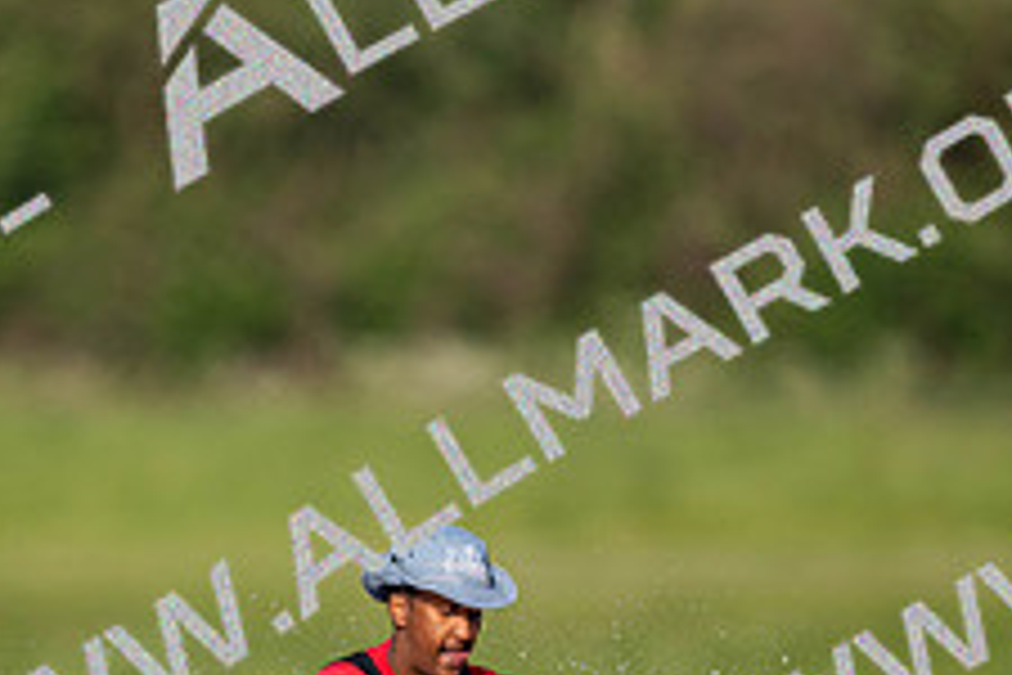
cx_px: 405
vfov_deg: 0.9
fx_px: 43428
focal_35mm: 1545
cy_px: 848
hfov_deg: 1.3
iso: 220
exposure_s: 1/2500
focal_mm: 600
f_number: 4
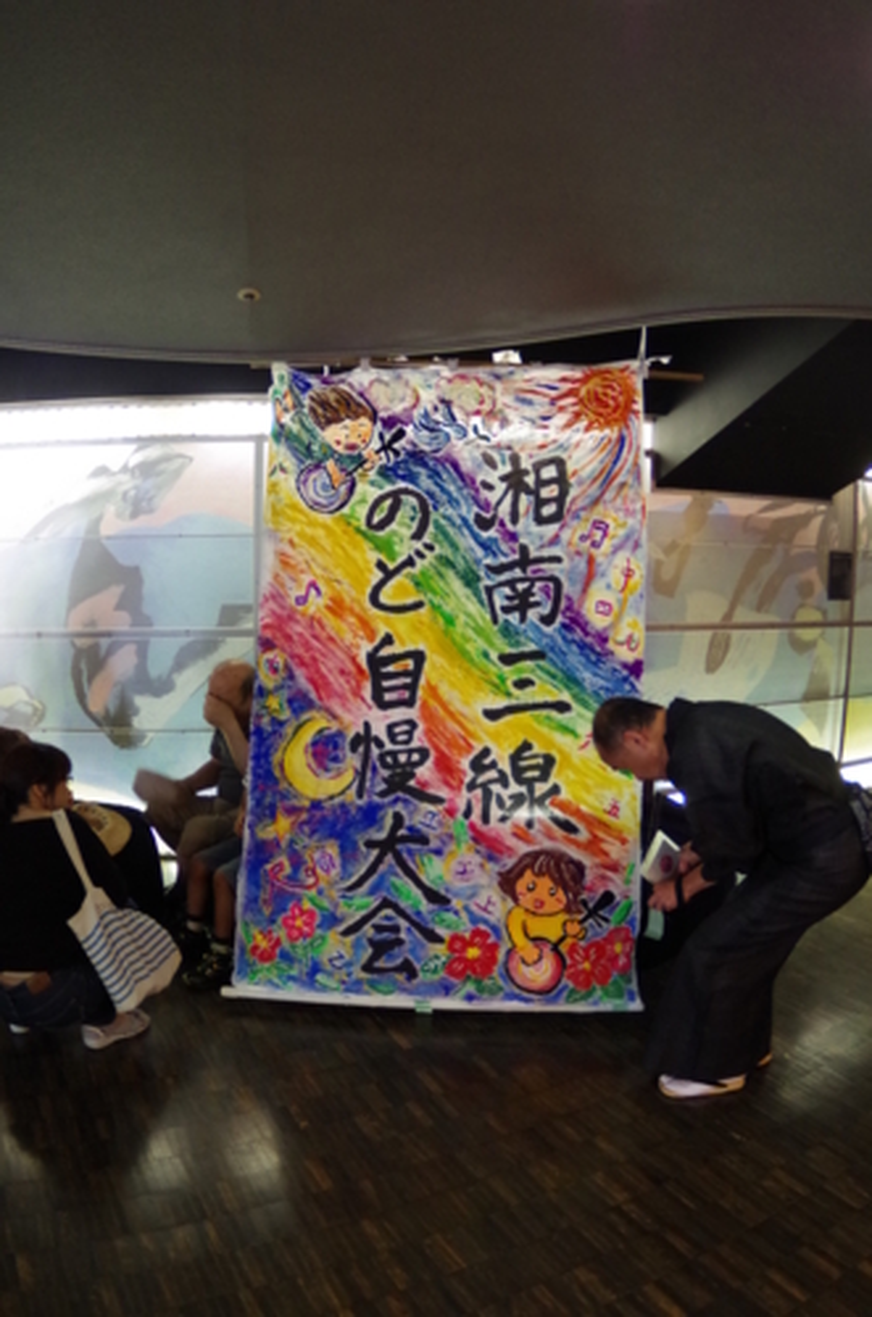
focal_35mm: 25
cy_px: 658
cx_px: 436
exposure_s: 1/40
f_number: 4.5
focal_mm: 17
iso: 3200
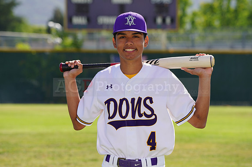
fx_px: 1567
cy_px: 84
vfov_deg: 6.1
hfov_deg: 9.2
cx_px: 126
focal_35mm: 224
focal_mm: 224
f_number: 8
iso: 100
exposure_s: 1/250
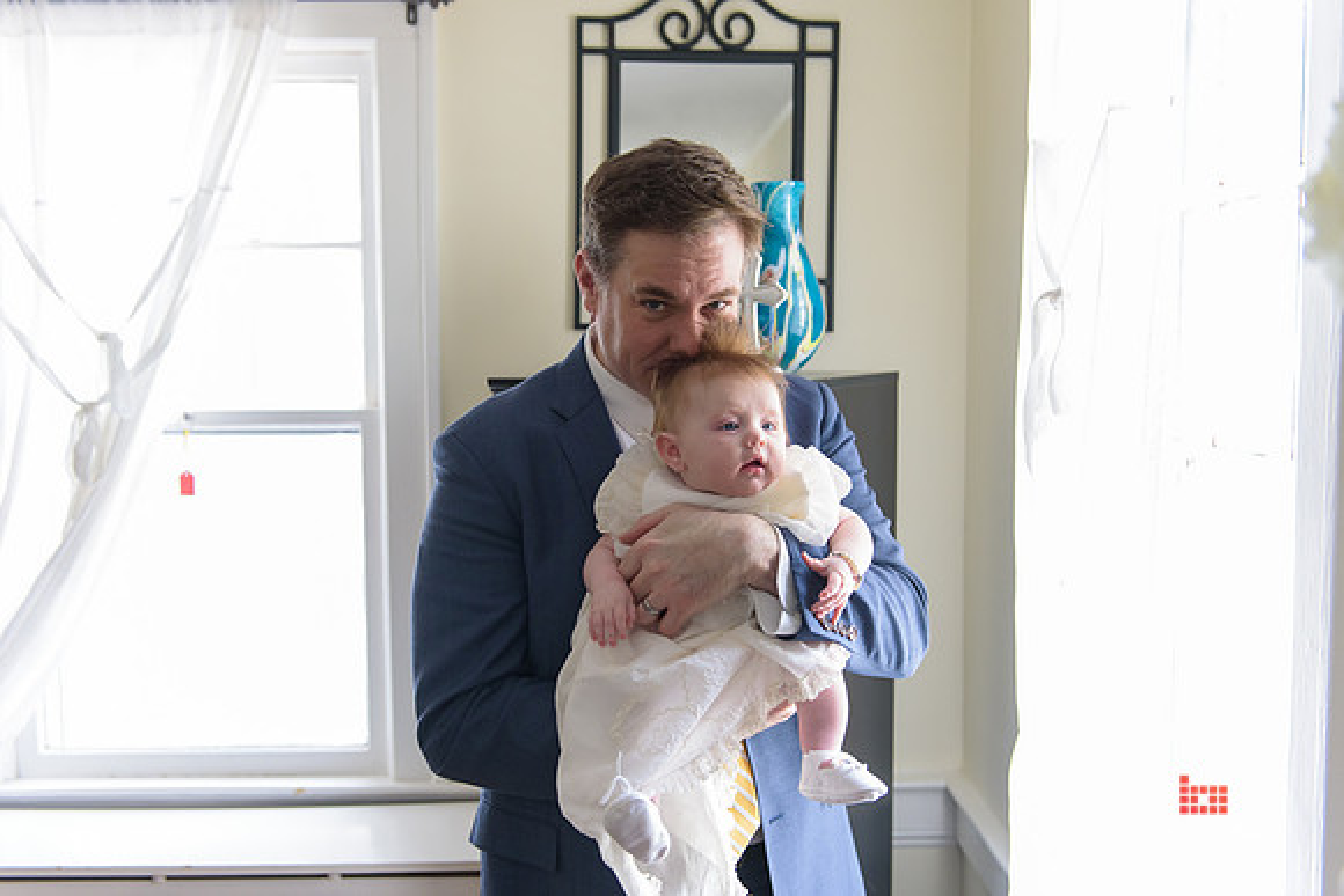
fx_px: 1419
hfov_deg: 50.7
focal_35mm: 38
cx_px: 672
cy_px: 448
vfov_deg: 35.1
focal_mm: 38
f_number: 3.2
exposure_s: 1/125
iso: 1600
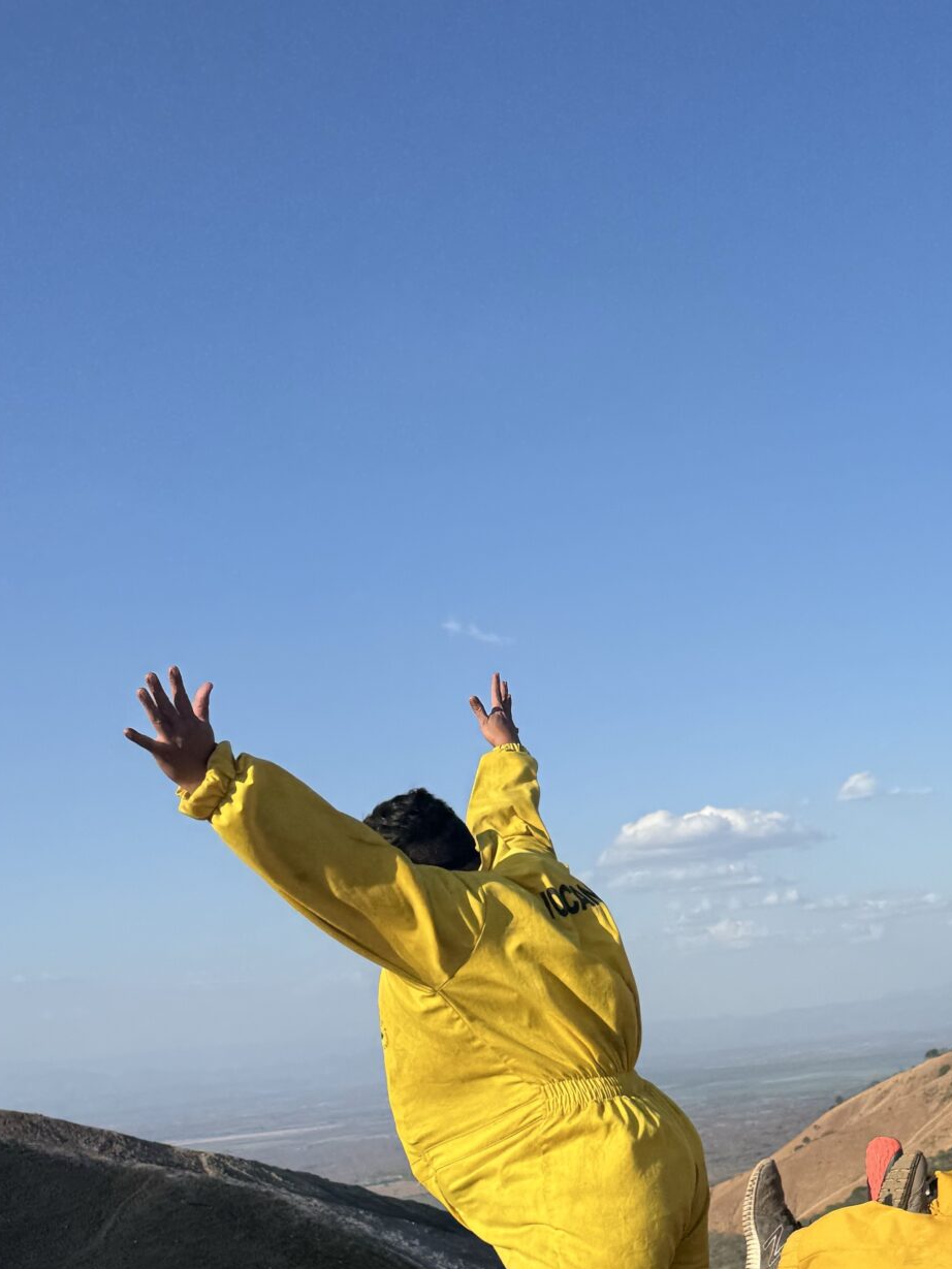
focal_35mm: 50
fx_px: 1833
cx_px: 932
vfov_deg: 37.2
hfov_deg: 27.6
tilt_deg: +1.1
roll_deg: +1.3
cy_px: 958
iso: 80
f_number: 1.78
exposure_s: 1/4975
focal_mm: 6.76
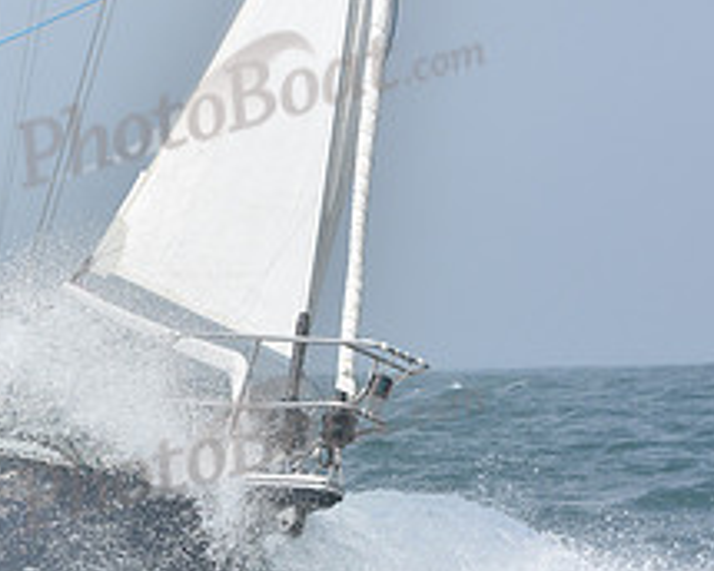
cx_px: -153
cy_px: 320
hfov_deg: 7.9
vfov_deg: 6.4
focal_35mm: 241
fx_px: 5093
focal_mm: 95
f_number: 11
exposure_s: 1/800
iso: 320
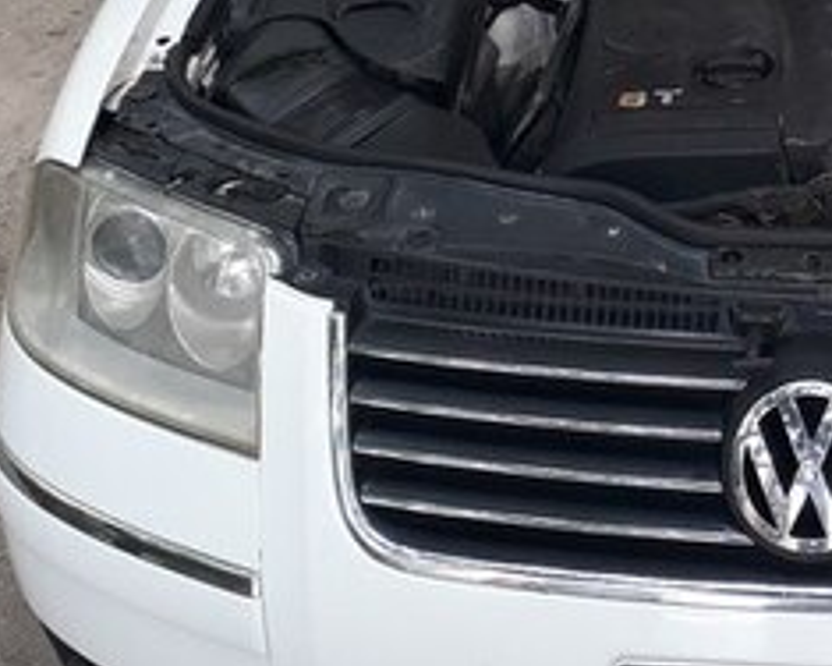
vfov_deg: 19.1
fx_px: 1822
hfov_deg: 24.7
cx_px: 811
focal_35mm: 74
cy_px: -204
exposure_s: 1/100
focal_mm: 3.6
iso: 64
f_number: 1.9
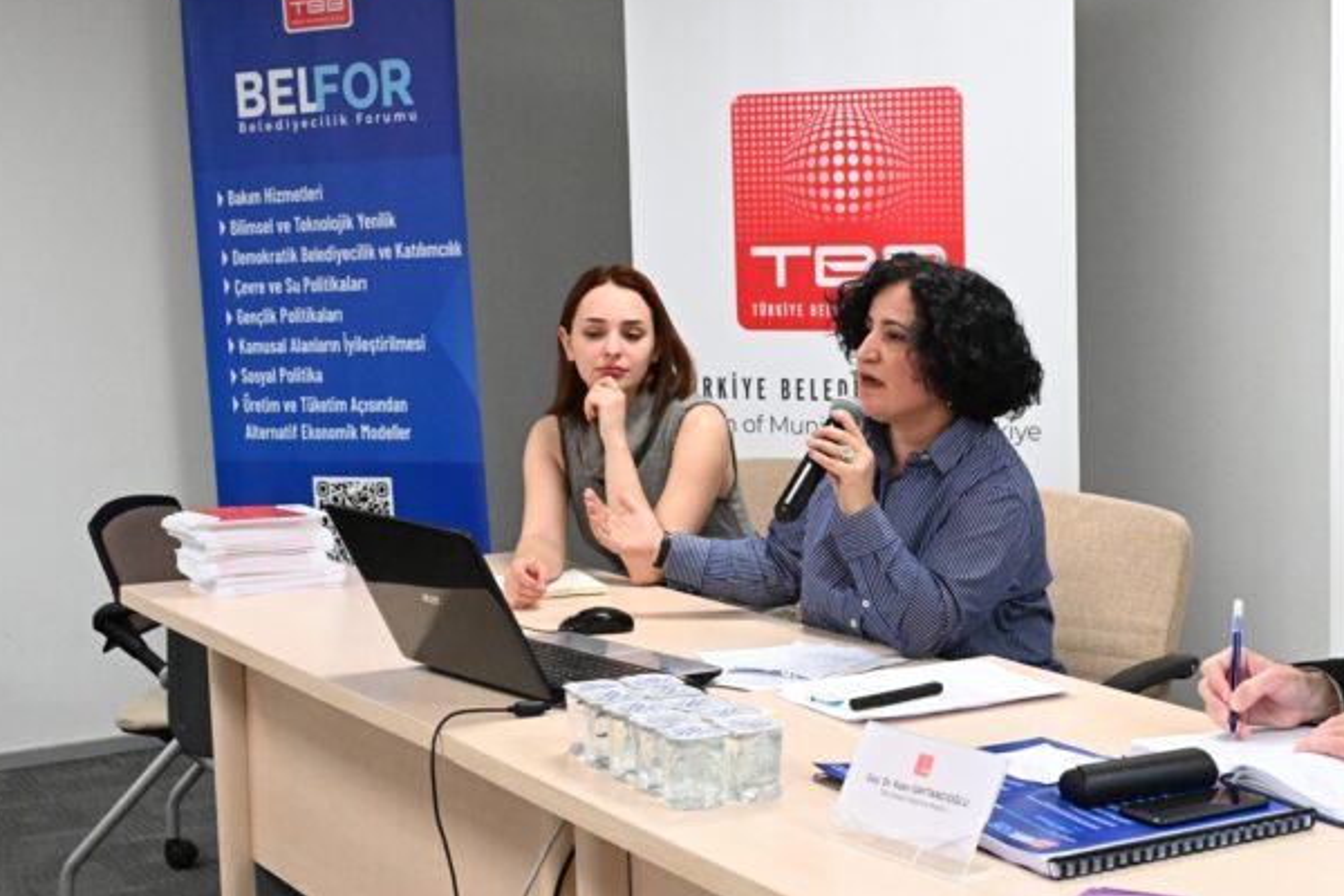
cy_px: 480
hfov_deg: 34.1
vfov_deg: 23.4
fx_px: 2165
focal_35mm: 58
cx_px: 916
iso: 6400
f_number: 5
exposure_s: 1/200
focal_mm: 34
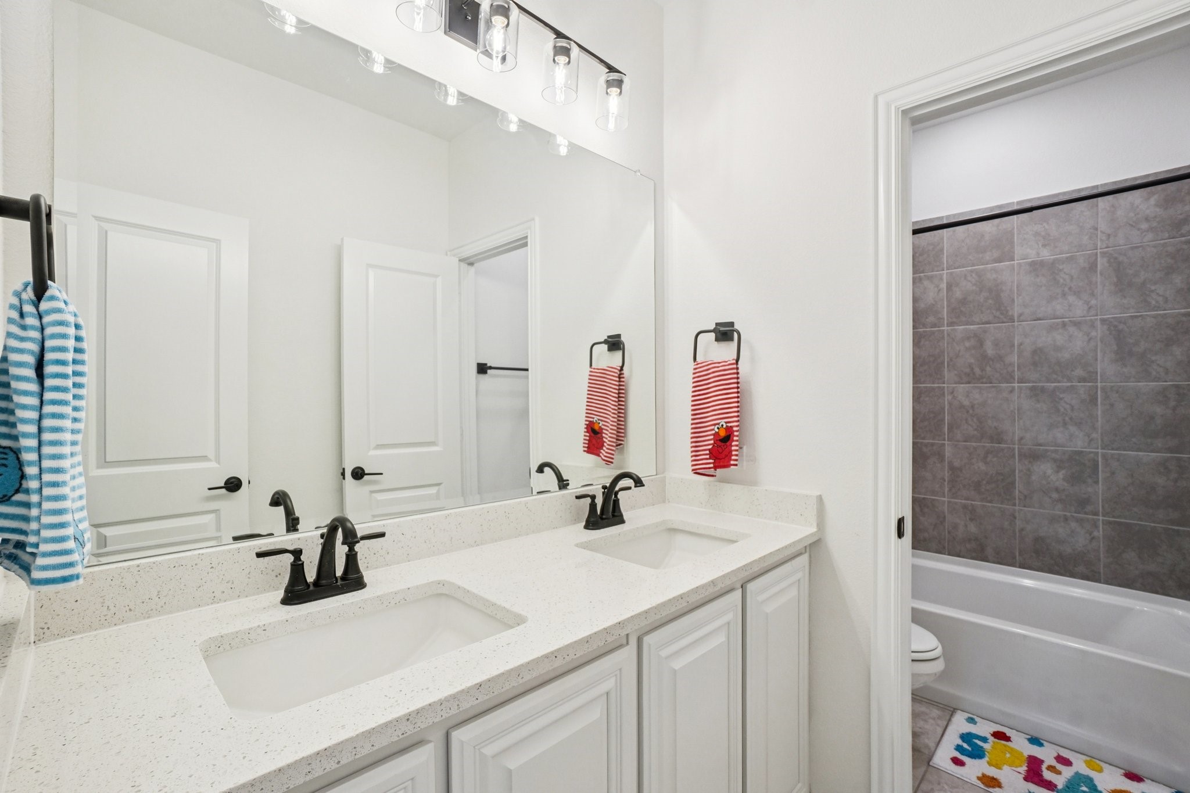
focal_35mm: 15
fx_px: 496
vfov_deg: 77.3
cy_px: 396
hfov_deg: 100.4
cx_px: 595
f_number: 8
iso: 400
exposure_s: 1/50
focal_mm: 10
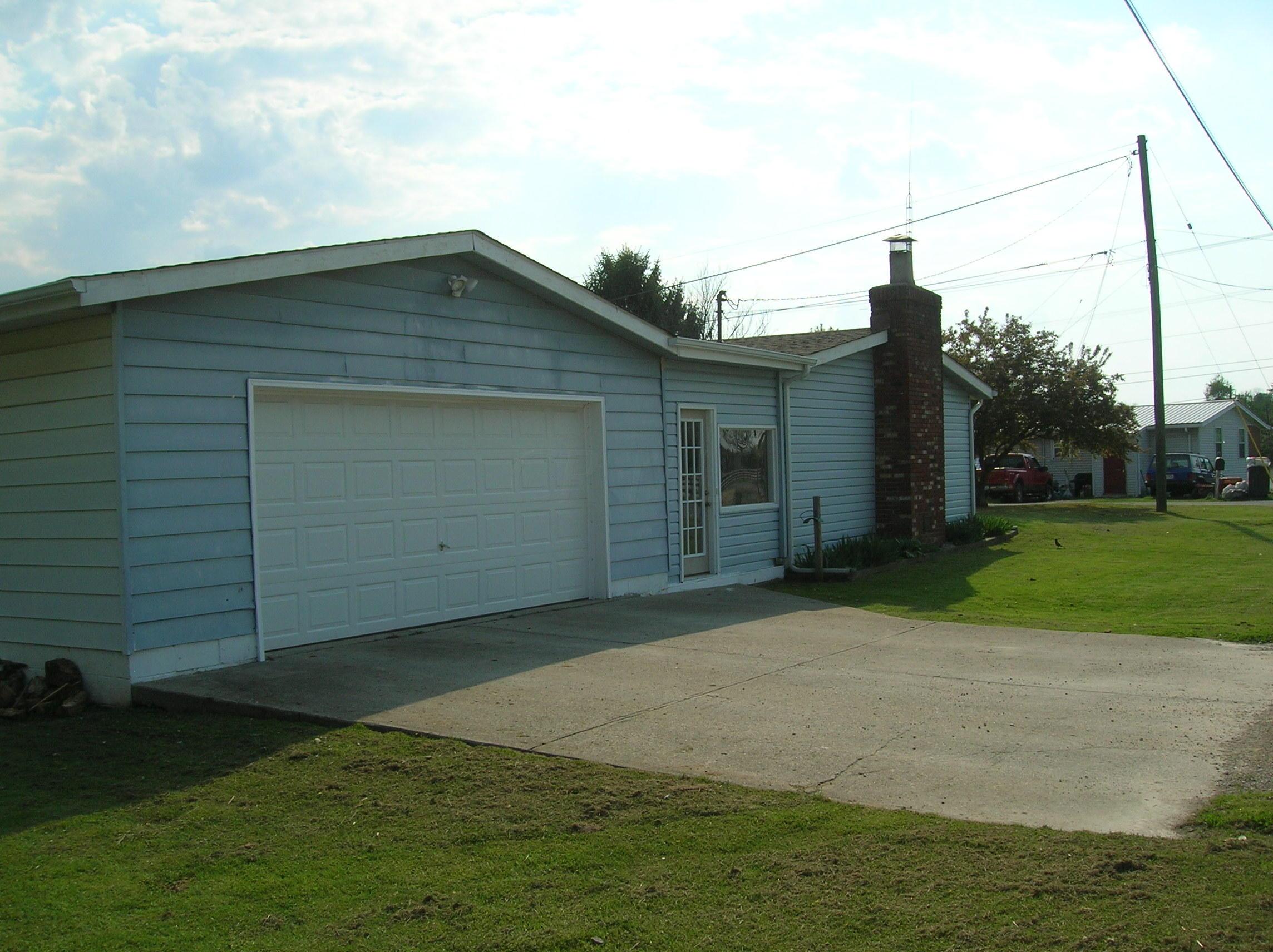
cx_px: 636
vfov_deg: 41.7
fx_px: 1249
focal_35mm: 34
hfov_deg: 54.0
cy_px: 476
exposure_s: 1/552
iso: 50
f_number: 4.9
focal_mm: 5.7
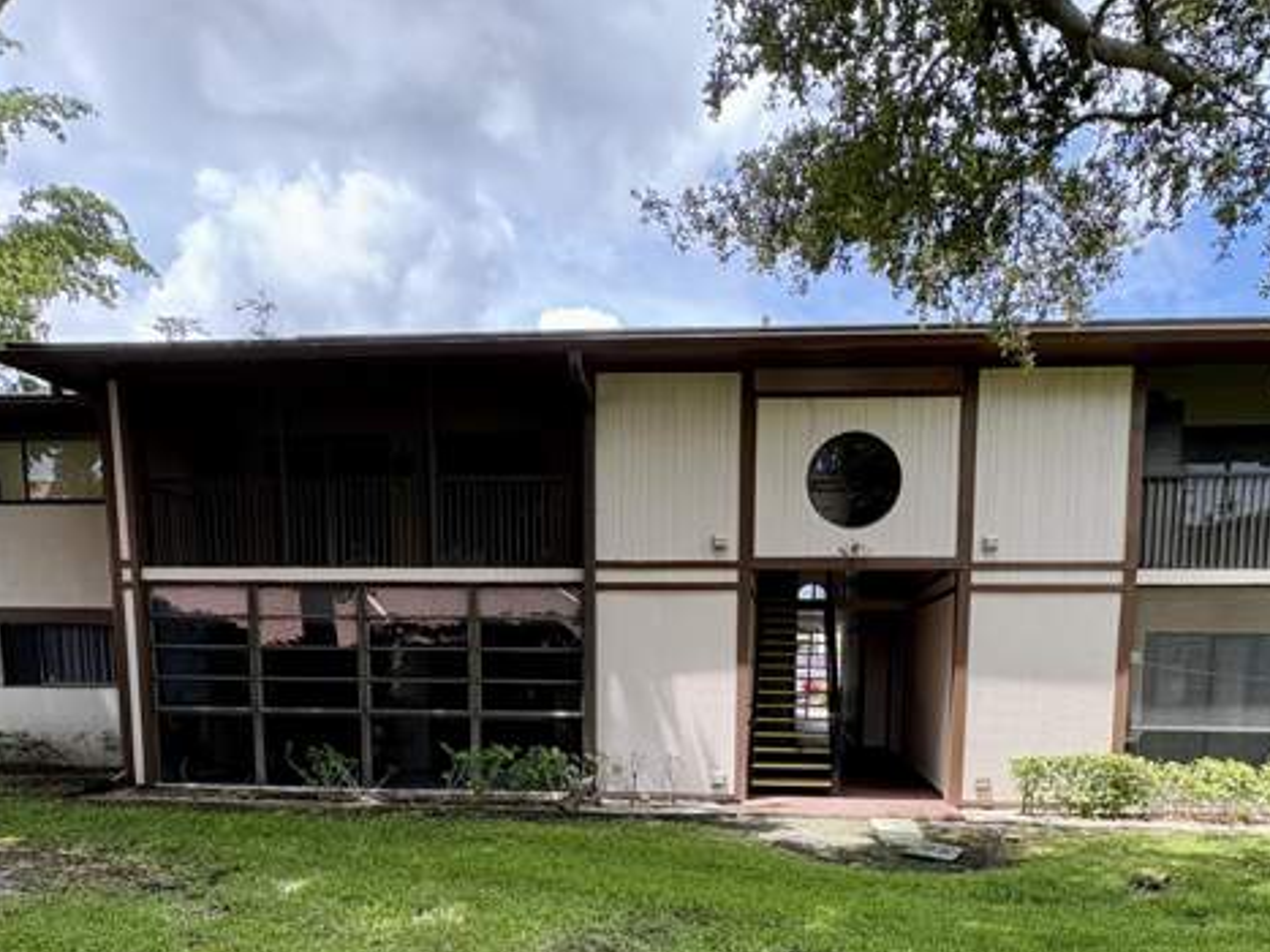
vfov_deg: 52.9
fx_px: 880
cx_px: 715
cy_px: 767
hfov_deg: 71.3
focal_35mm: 24
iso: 50
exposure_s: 1/234
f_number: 2.2
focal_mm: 2.22
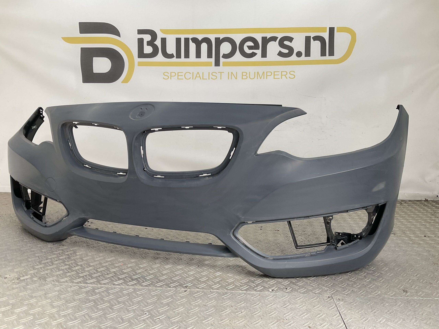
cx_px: 220
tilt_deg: -9.4
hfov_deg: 61.7
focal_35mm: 29
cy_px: 164
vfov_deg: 48.2
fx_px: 368
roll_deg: -1.8
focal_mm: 3
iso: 16
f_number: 1.8
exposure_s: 1/208
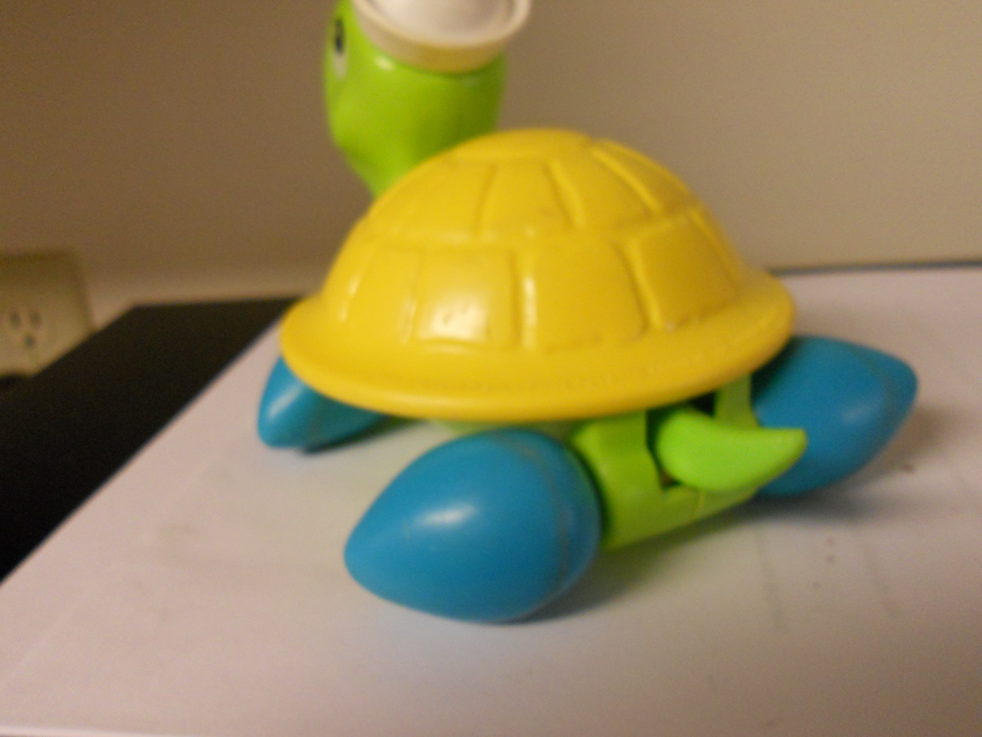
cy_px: 368
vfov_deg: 44.2
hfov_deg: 56.8
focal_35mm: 32
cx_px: 491
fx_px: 908
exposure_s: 1/25
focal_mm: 5.8
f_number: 3.5
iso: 400
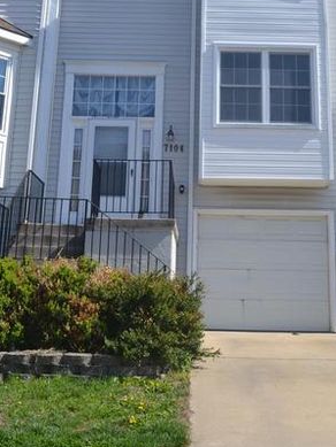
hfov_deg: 29.1
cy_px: 118
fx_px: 647
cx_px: 194
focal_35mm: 50
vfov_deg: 37.4
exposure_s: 1/250
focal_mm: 18
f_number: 8
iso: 100
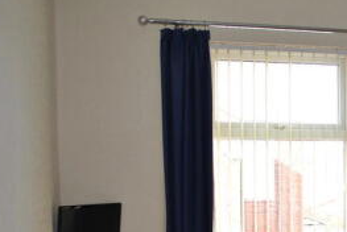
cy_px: 250
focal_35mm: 67
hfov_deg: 28.6
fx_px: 647
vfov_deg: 19.6
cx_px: 325
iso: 200
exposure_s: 1/100
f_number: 3.5
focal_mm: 18
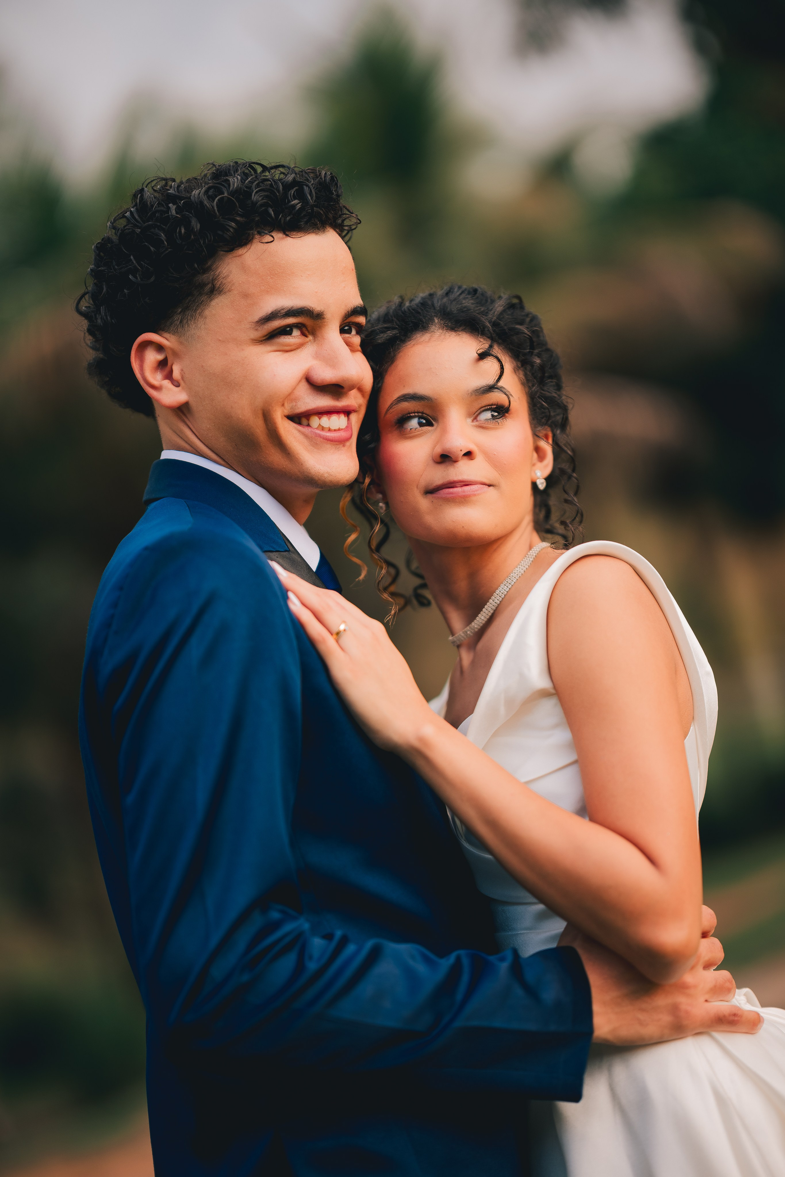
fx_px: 2780
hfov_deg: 16.1
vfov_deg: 23.9
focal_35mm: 85
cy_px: 588
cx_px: 392
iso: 80
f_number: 1.4
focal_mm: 85
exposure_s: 1/1000
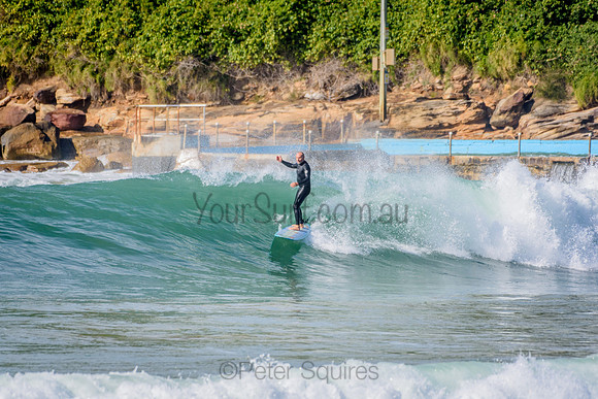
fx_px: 12461
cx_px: 299
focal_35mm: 750
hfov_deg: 2.7
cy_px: 200
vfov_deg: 1.8
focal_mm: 500
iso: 360
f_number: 5.6
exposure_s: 1/2000
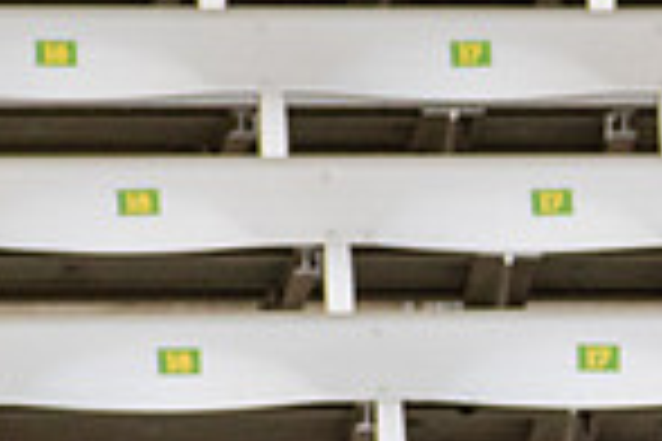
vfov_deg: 0.7
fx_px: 34421
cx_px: 1110
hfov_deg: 1.1
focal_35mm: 1872
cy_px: 551
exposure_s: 1/500
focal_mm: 300
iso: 1000
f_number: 6.3
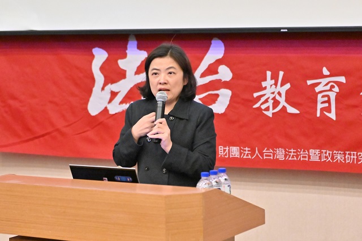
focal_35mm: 105
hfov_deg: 19.5
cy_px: 120
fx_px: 1054
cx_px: 181
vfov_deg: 13.0
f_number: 3.2
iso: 8000
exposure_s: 1/250
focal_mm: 70
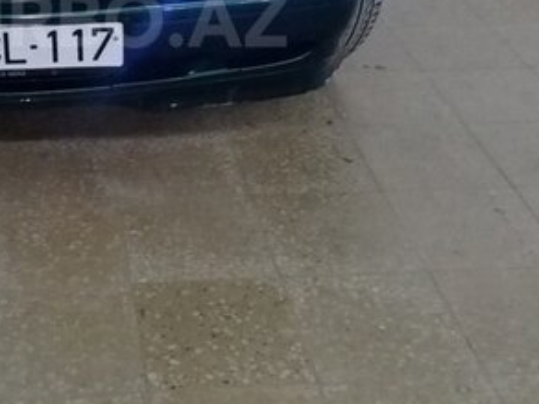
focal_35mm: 70
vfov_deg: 20.5
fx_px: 1090
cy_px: 19
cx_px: 98
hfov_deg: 27.2
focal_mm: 3.3
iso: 500
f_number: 2.2
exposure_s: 1/33
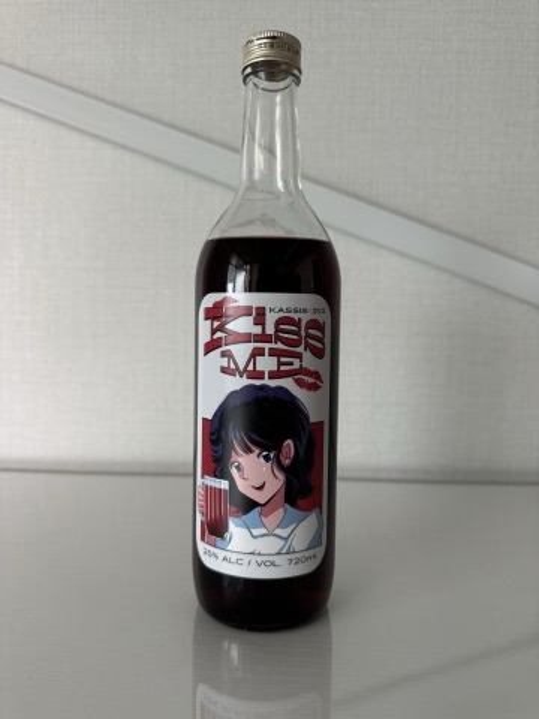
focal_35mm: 24
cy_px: 360
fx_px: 498
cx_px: 270
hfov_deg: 56.8
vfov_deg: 71.6
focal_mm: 6.76
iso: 250
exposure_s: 1/60
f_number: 1.78
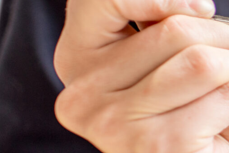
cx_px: 504
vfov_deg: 7.8
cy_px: 102
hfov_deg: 10.4
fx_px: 1120
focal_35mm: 176
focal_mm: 35
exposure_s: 1/160
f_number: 2
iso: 200
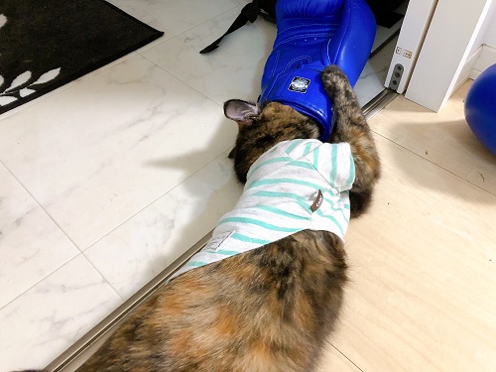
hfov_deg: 63.4
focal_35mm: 28
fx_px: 401
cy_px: 186
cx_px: 248
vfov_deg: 49.7
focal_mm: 3.99
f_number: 1.8
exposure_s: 1/14
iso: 100
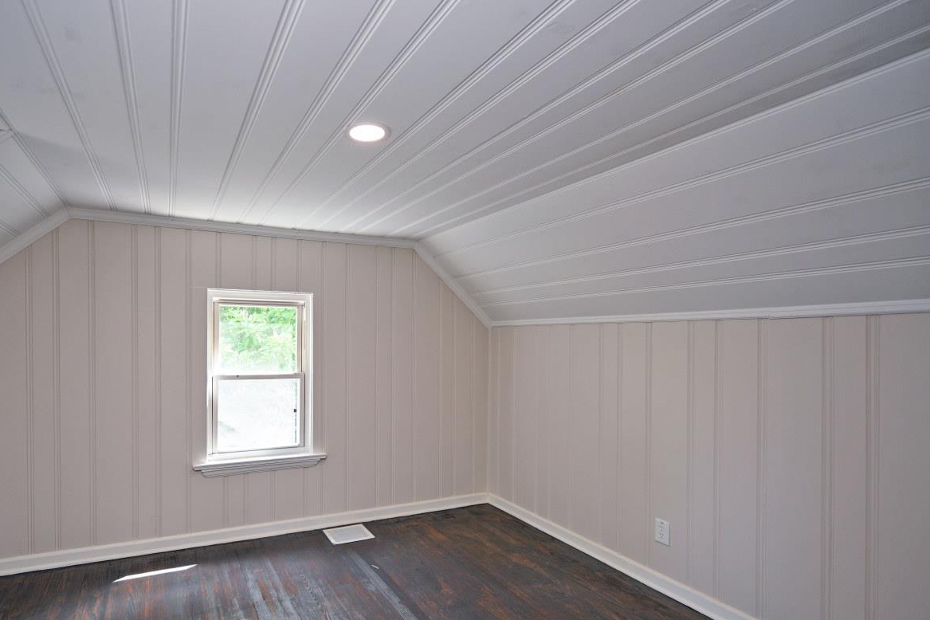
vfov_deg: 67.2
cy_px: 340
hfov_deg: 88.5
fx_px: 465
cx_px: 359
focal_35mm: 18
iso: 280
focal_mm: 14
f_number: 4
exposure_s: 1/60
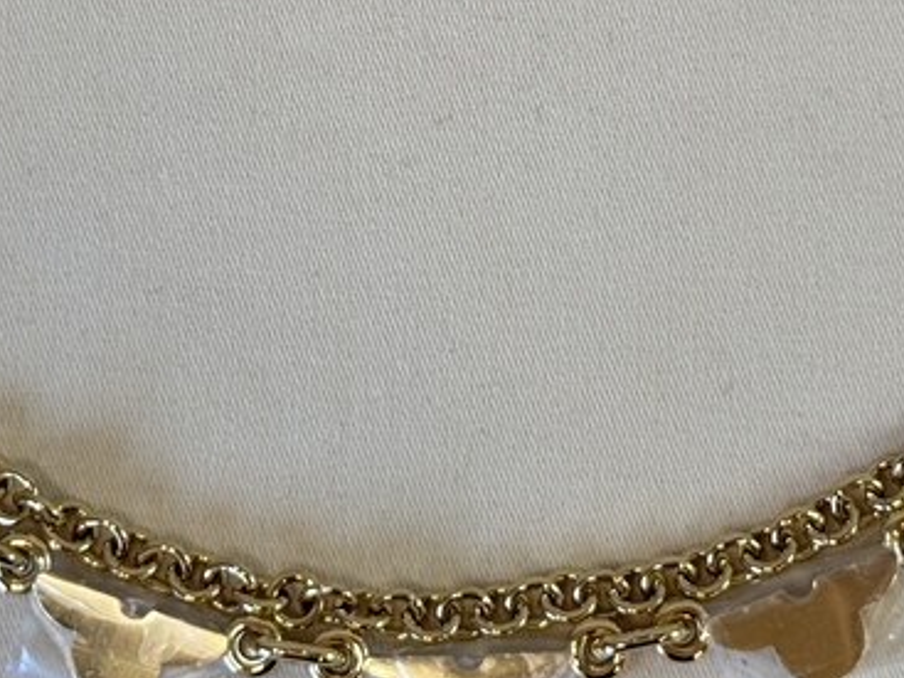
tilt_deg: -80.9
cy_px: 116
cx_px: 436
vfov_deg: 11.2
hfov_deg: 14.9
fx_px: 3446
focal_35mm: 132
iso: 100
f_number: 1.78
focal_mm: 6.76
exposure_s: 1/100
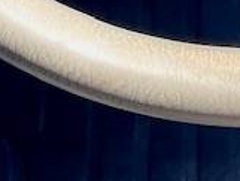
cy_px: -292
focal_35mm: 199
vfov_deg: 6.9
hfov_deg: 9.9
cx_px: 21
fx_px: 1381
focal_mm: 5.1
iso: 32
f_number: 1.6
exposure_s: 1/205
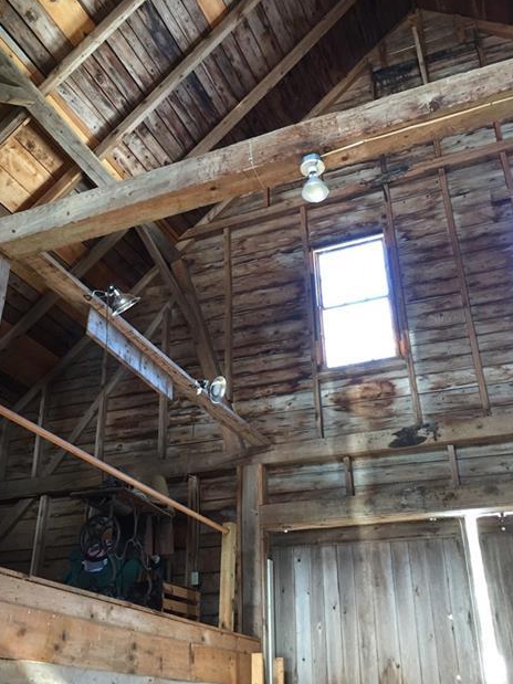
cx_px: 222
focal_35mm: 36
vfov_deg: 51.4
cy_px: 339
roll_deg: -0.3
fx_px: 712
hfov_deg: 39.6
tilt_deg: +29.6
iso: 100
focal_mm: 4.15
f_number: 2.2
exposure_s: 1/30
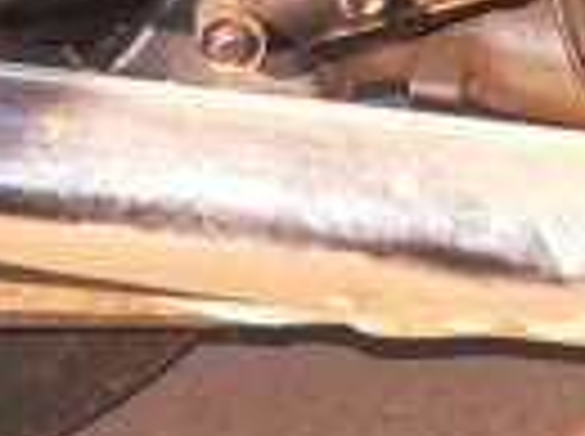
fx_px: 4791
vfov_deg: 5.1
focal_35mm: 284
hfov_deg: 6.9
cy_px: -611
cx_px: 958
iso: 100
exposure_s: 1/250
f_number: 2.8
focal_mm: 6
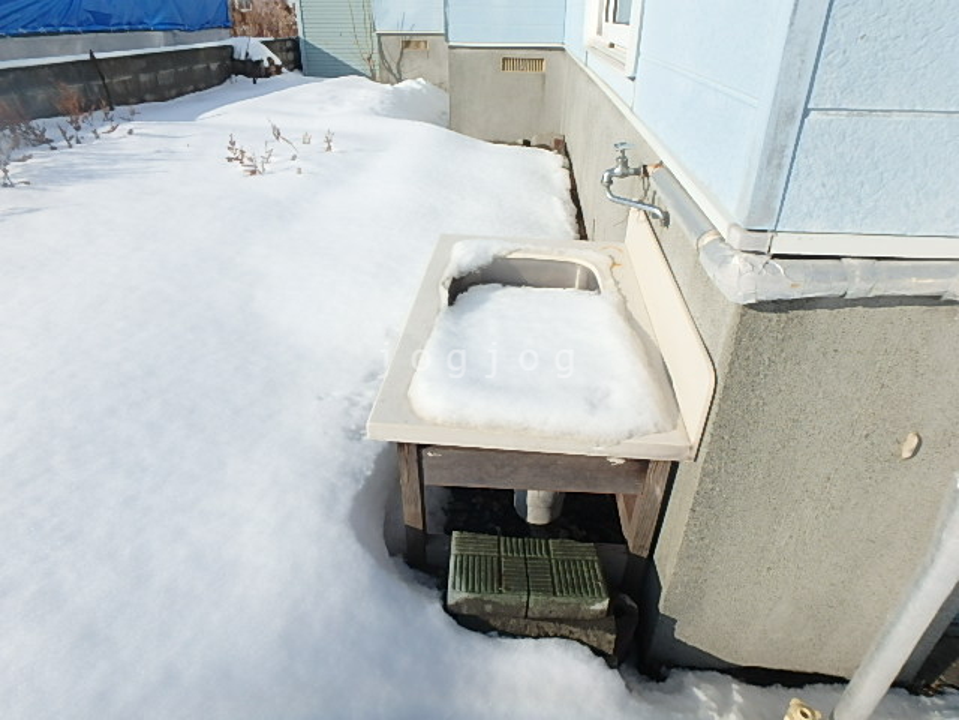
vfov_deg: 63.4
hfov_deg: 79.0
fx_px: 582
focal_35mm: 21
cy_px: 360
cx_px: 480
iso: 125
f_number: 6
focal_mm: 3.7
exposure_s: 1/640
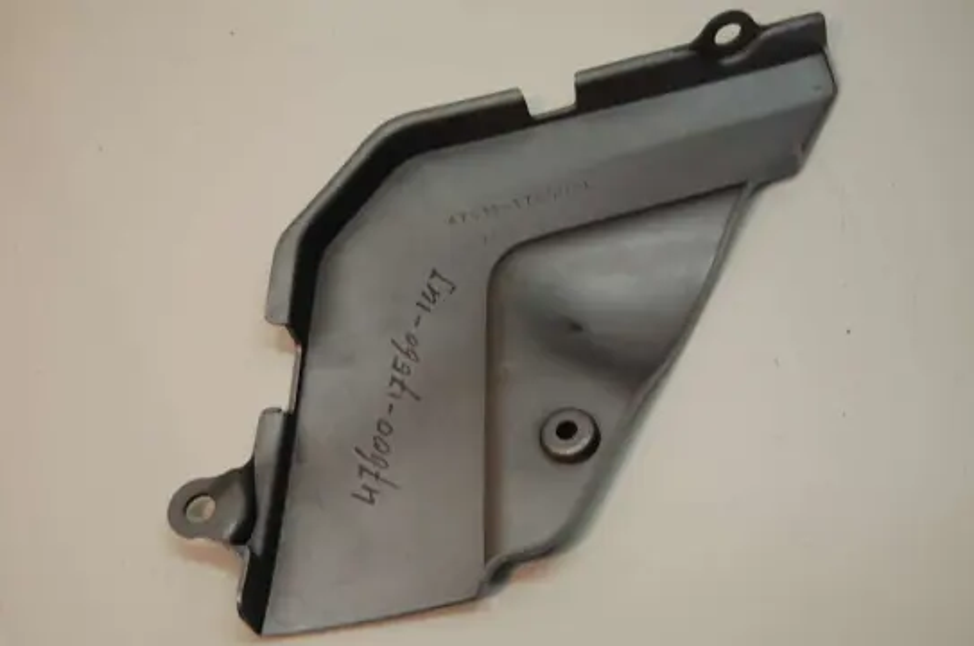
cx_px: 487
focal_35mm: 57
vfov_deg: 23.7
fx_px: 1539
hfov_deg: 35.1
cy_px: 323
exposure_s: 1/100
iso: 400
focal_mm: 38
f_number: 5
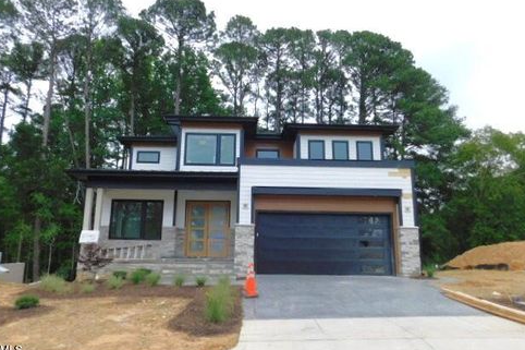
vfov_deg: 47.9
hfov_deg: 67.4
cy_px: 164
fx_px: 394
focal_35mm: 27
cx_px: 259
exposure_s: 1/400
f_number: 6.2
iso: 125
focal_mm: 4.5
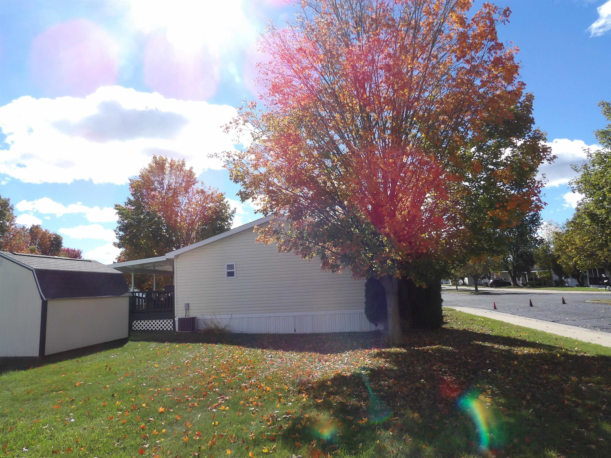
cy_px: 229
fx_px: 424
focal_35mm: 24
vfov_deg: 56.8
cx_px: 306
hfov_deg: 71.6
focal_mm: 4.3
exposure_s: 1/590
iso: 100
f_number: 4.6
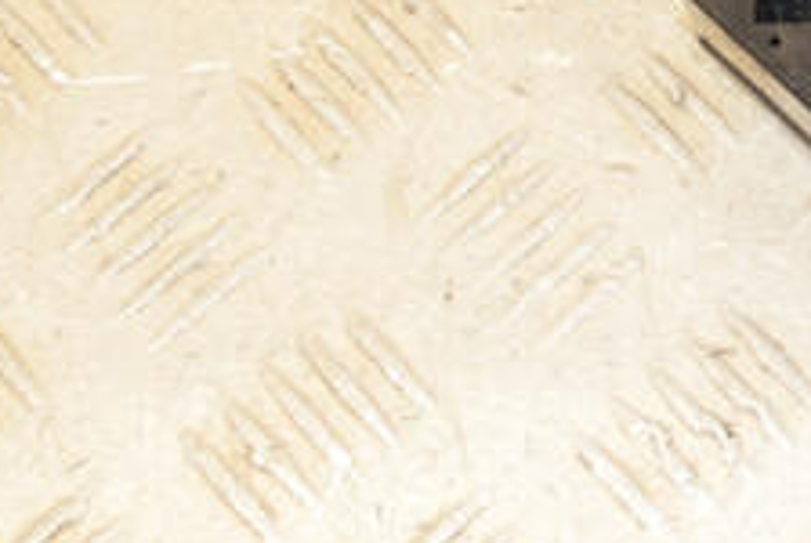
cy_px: -101
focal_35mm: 140
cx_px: 916
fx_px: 3166
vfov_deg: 9.7
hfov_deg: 14.2
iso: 800
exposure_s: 1/200
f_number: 6.3
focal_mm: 35
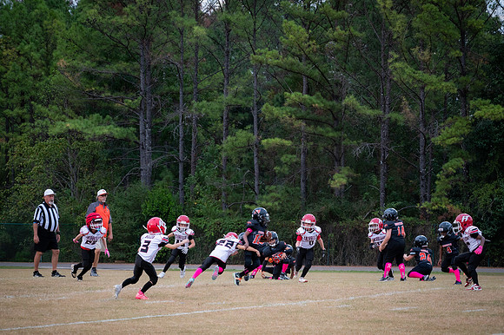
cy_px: 248
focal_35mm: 103
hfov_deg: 19.7
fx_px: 1447
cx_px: 274
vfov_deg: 13.2
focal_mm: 70
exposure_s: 1/400
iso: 1250
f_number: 4
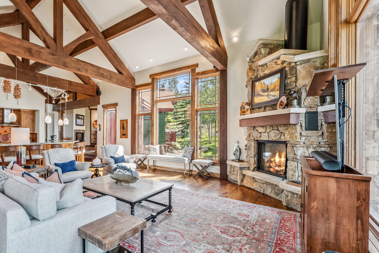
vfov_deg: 70.5
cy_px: 132
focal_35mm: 17
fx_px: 179
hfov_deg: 91.9
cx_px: 149
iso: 800
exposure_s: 1/40
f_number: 9
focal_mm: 14
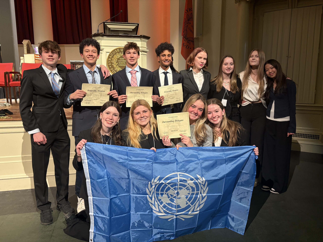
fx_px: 243
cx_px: 162
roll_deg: +0.7
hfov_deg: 67.3
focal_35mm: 26
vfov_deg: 53.1
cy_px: 121
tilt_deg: -9.8
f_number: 1.6
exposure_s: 1/60
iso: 160
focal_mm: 5.96
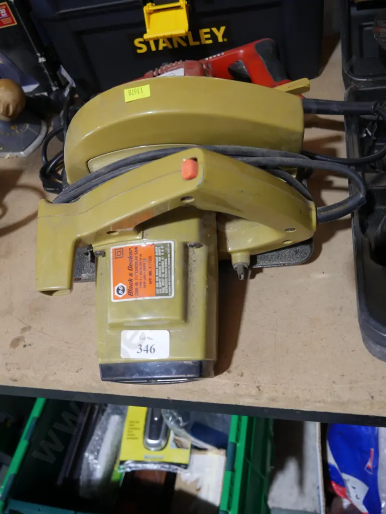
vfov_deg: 63.4
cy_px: 257
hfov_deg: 49.8
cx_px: 193
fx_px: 416
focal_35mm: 28
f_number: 3.5
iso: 400
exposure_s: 1/60
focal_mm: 14
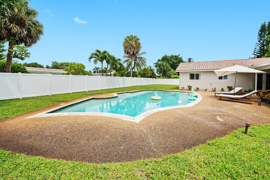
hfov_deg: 104.3
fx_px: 105
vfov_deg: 81.1
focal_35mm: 14
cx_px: 135
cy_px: 90
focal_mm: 14
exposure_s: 1/320
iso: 200
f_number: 8
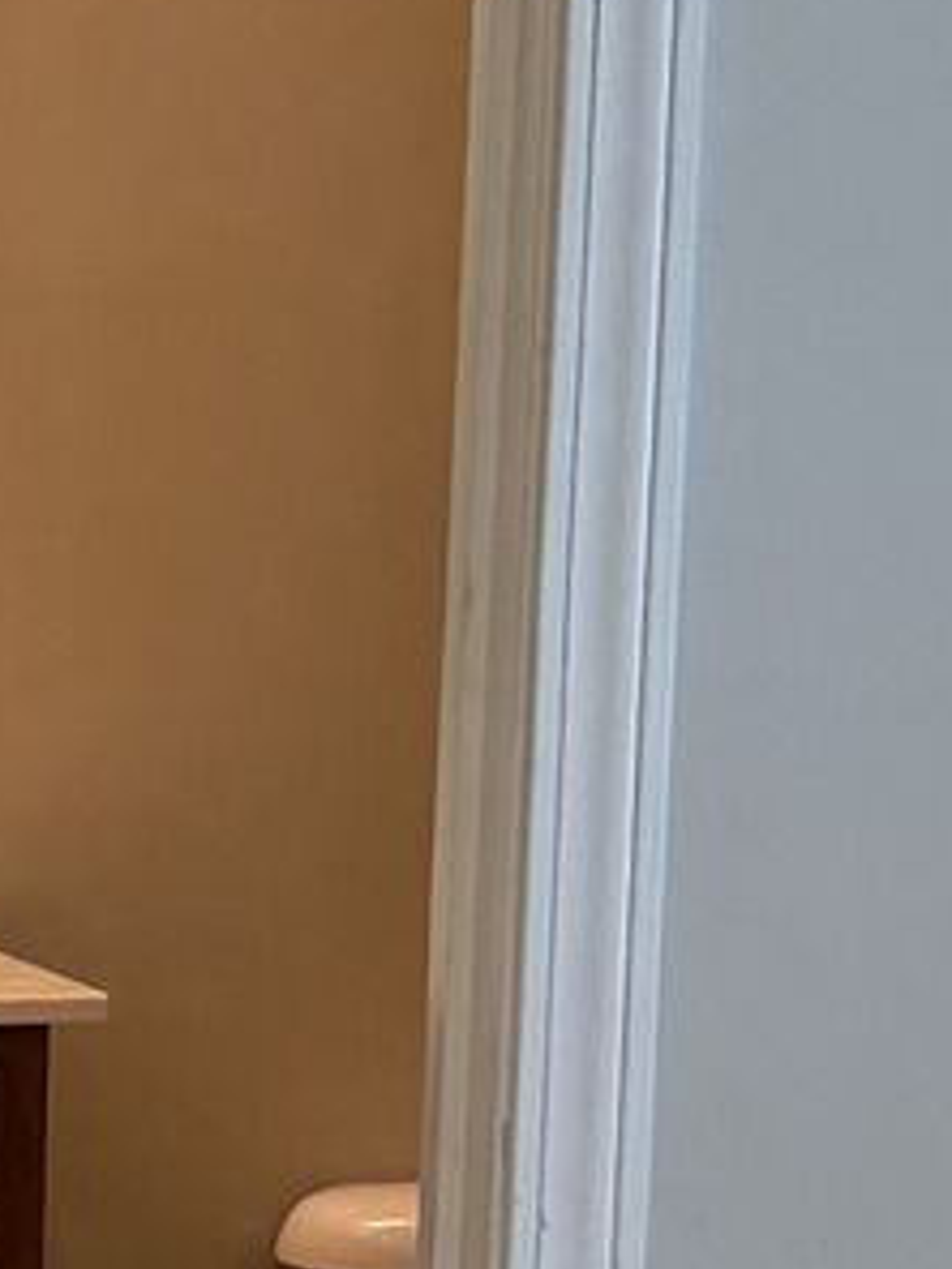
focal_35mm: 187
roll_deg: +0.7
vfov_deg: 10.3
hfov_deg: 7.3
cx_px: -1608
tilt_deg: -10.6
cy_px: 1788
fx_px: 6857
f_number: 1.78
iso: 200
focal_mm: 6.76
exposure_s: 1/60
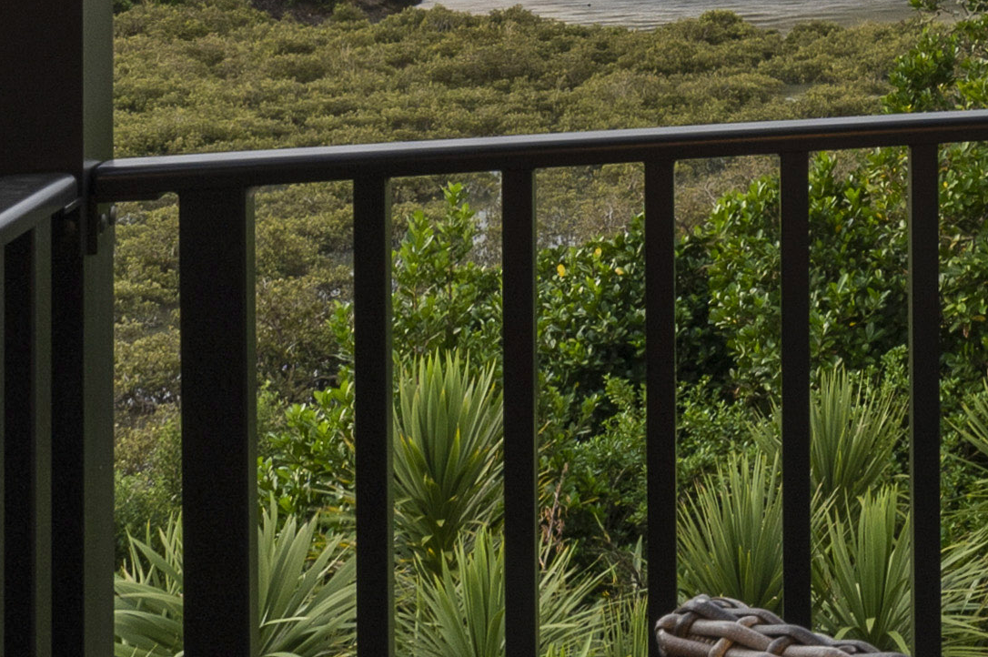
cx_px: 1622
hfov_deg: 20.7
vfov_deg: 16.6
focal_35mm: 78
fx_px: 2139
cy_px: -155
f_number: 13
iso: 400
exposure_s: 1/3
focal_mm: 14
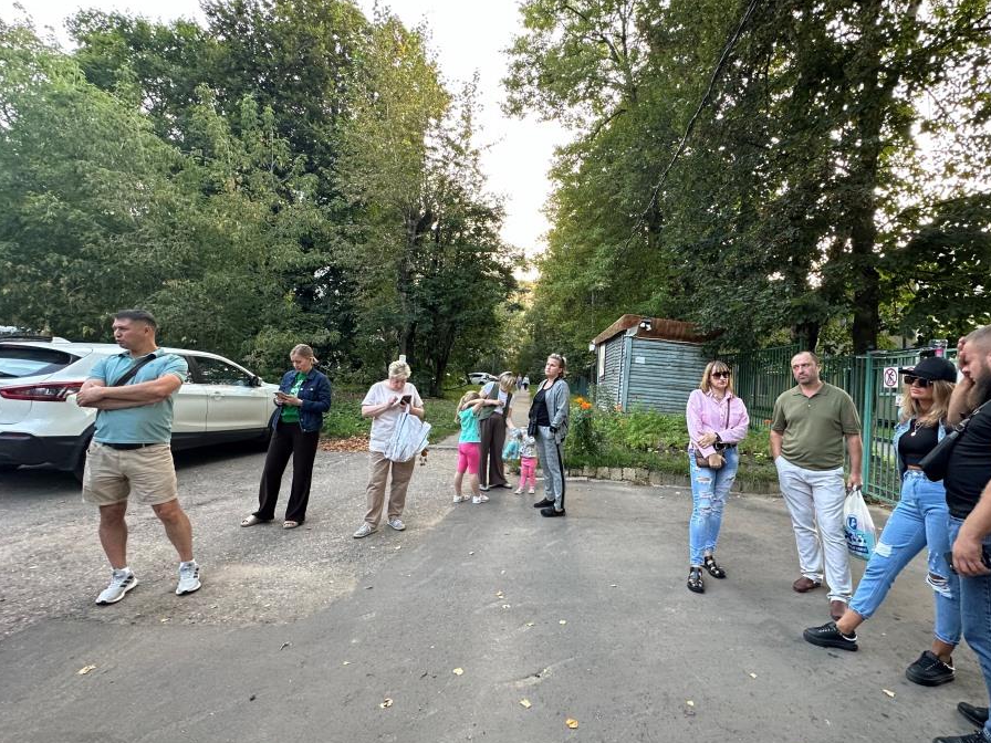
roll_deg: -3.1
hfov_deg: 94.2
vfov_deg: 78.1
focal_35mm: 16
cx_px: 543
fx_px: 458
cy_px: 367
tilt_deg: +3.3
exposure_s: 1/99
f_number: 2.2
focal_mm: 2.22
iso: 200
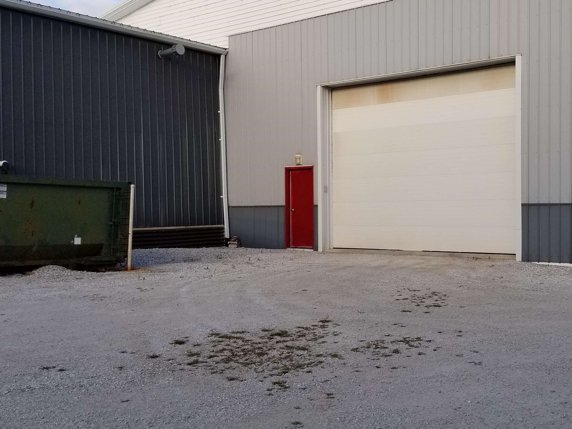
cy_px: 232
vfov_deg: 35.9
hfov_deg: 45.8
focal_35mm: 40
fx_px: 661
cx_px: 396
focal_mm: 4.25
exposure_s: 1/882
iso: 50
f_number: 1.7
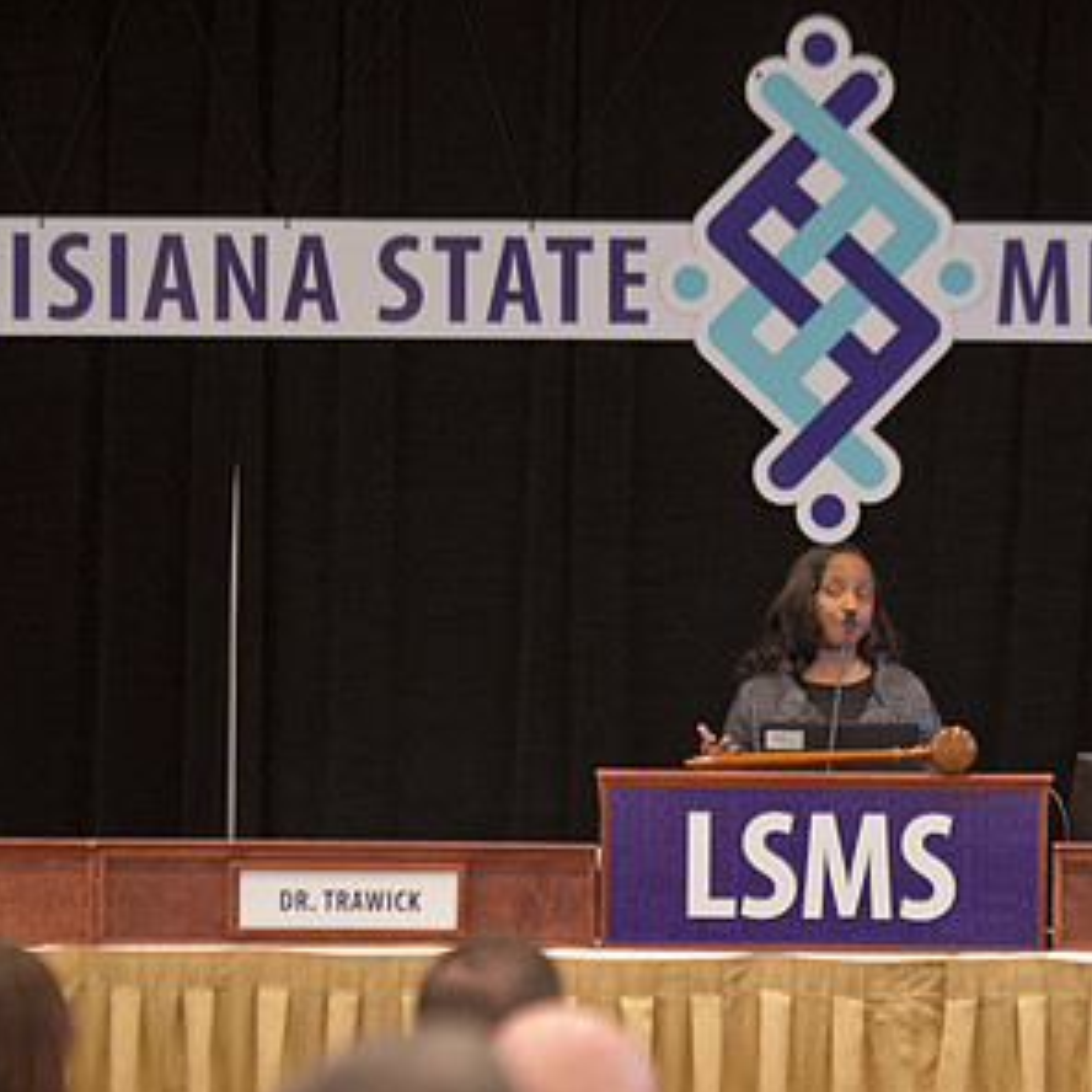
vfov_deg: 8.6
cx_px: 792
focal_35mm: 203
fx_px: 7245
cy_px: 681
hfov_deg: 8.6
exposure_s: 1/30
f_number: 2.8
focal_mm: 120
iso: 1600
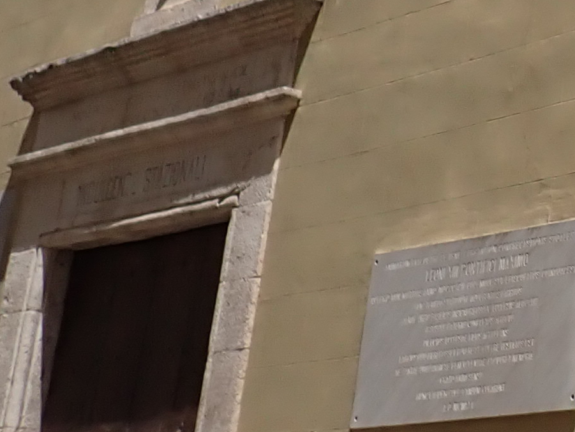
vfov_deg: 12.8
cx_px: 997
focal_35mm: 111
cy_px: -180
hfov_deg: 15.5
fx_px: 1844
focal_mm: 4.5
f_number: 8
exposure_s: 1/320
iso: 100
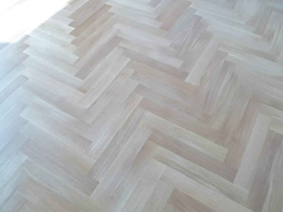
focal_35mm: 29
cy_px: 105
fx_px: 237
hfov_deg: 61.7
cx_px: 143
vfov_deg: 48.2
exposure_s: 1/30
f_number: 3.3
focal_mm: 5
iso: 125
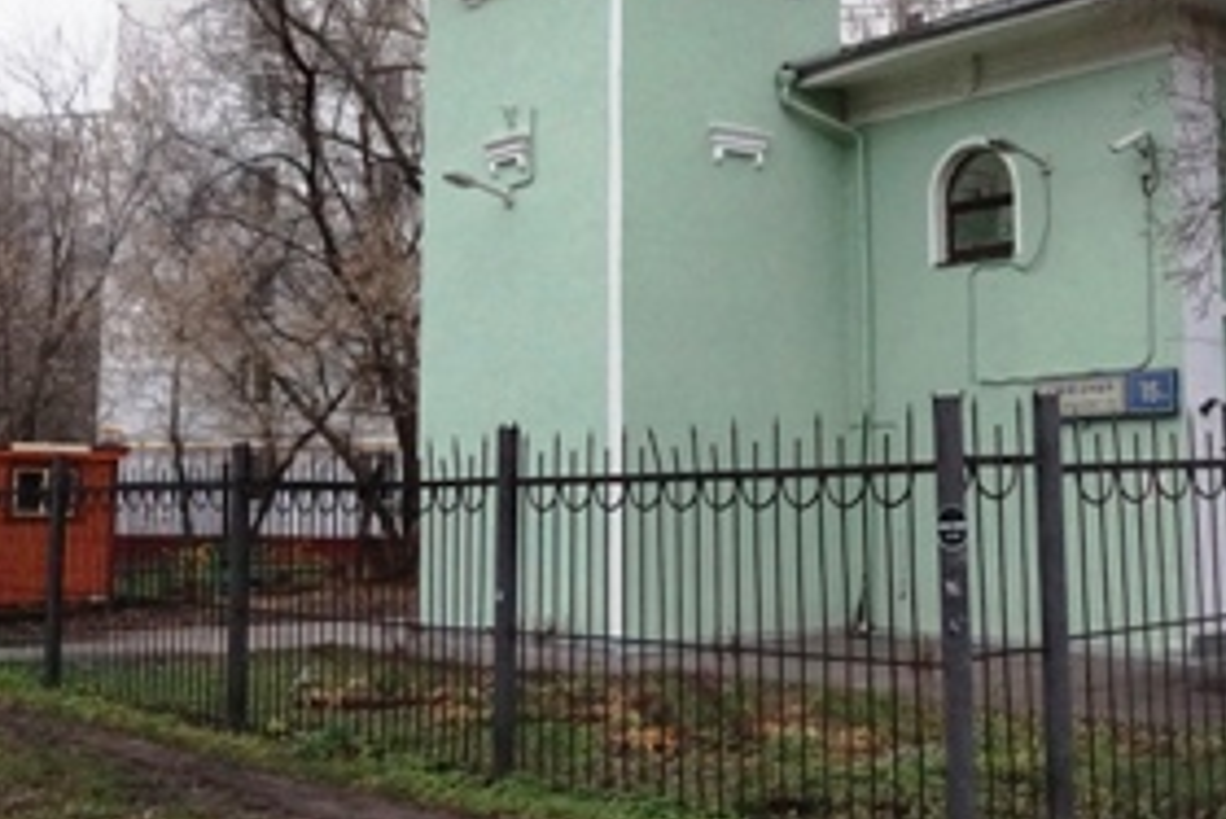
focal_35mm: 48
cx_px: 849
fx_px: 1635
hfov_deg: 40.4
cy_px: 239
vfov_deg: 27.8
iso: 4000
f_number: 8
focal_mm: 20
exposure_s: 1/1250
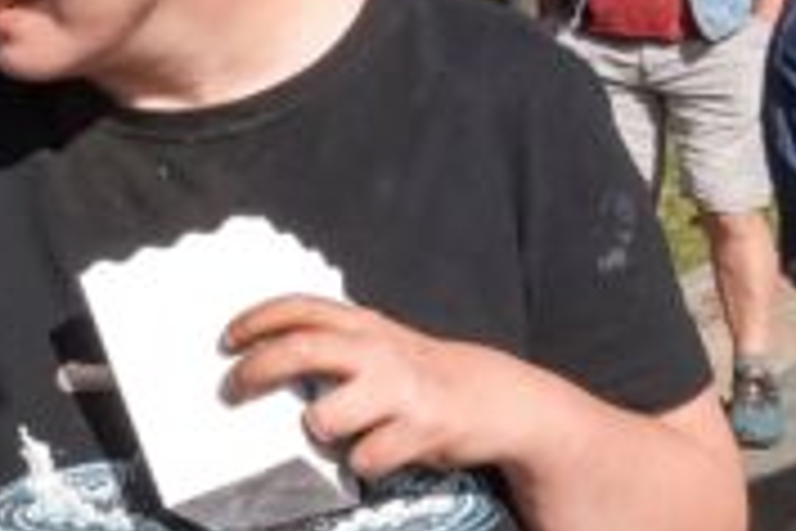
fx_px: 2299
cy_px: 216
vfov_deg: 13.2
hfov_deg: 17.5
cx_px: -418
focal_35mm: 104
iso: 160
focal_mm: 9.31
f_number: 10
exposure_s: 1/200
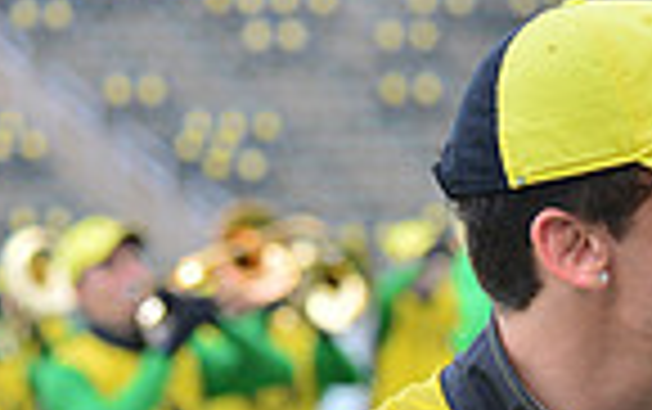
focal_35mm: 366
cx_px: 641
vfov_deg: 3.6
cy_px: 838
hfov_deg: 5.7
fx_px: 6511
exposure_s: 1/500
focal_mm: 116
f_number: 5.6
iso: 640
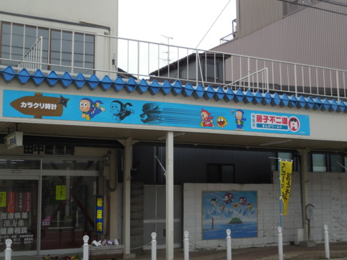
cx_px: 174
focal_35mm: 52
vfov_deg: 28.1
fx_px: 522
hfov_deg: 36.8
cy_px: 130
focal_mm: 9.4
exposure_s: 1/500
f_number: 4.3
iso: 125
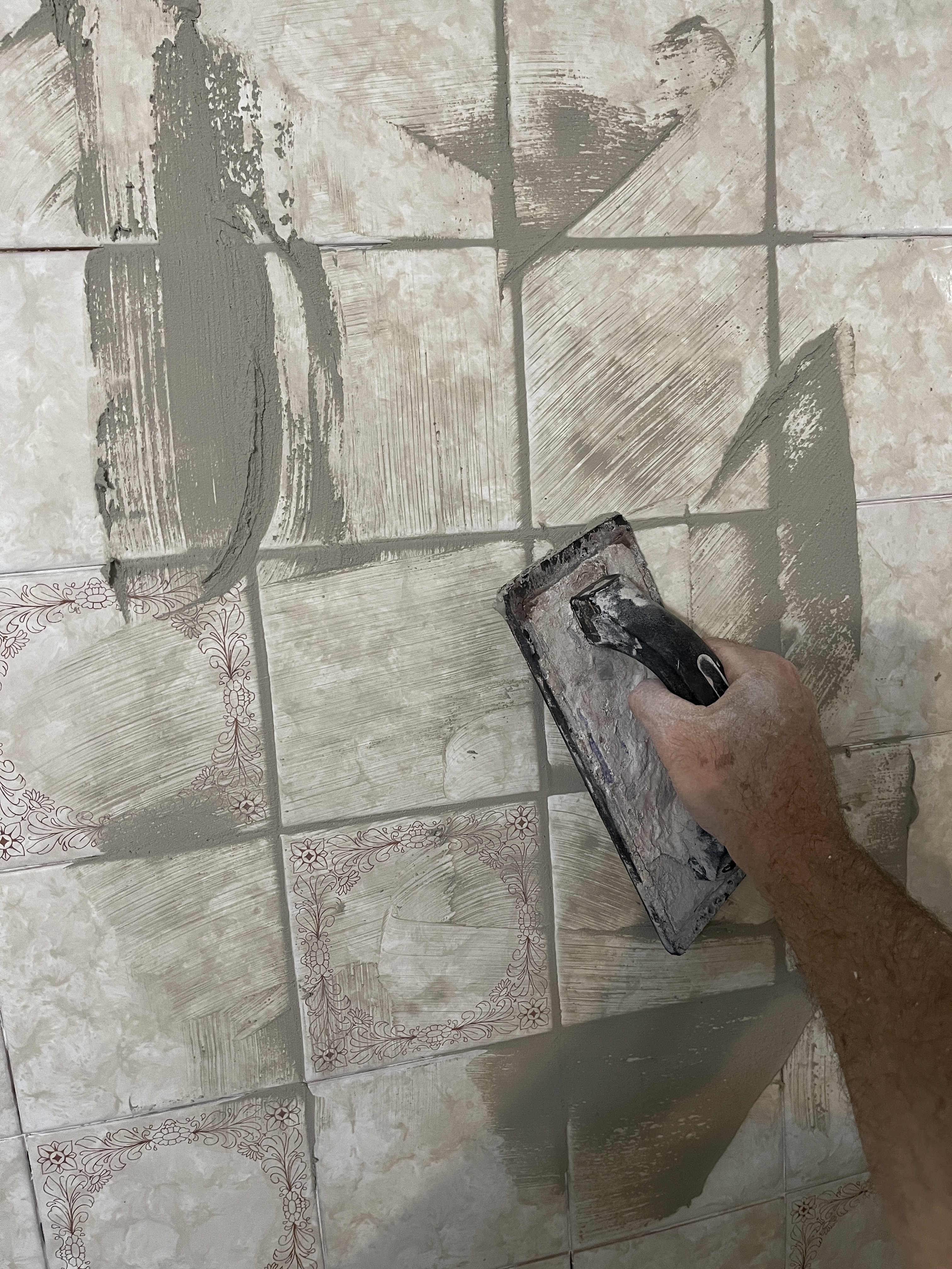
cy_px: 634
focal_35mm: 26
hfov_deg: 53.1
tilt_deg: -10.7
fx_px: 953
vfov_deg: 67.3
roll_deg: +4.8
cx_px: 476
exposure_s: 1/60
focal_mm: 5.1
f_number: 1.6
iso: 250
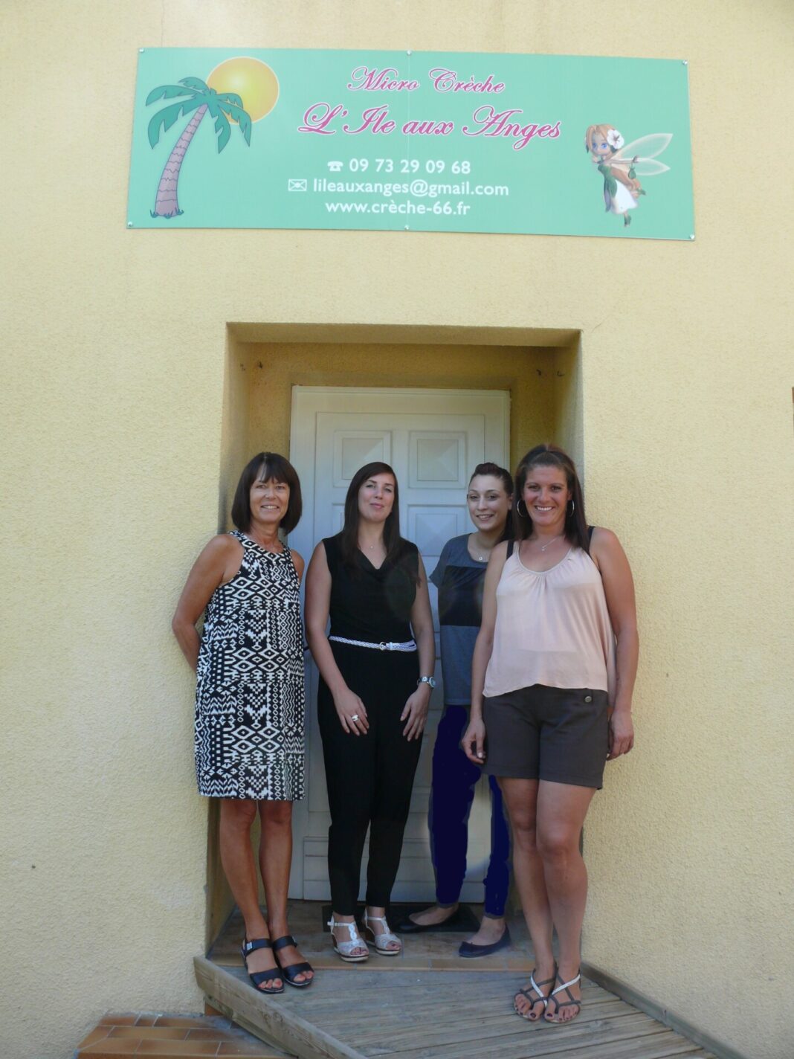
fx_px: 1070
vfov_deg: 52.6
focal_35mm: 35
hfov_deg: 40.7
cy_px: 530
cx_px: 397
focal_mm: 7.4
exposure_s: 1/125
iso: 100
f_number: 4
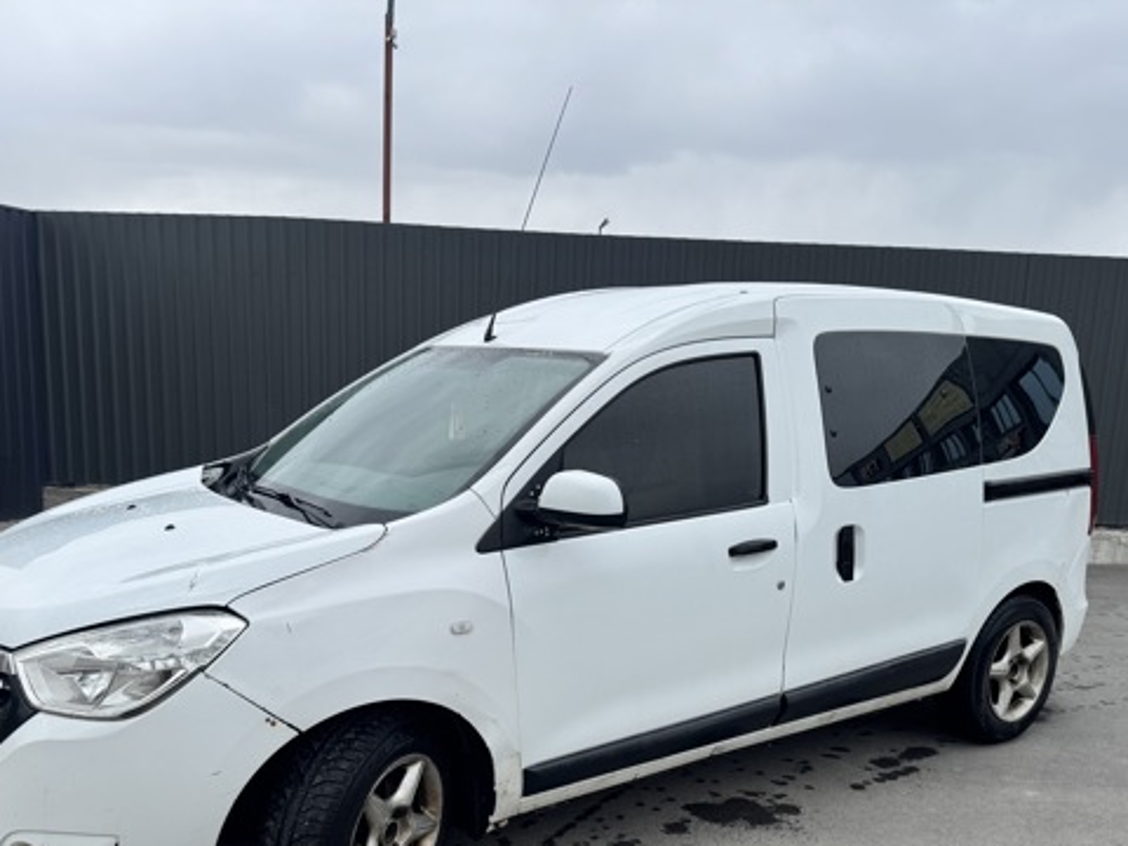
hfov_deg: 56.8
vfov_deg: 43.6
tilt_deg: -11.6
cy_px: 562
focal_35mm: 32
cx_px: 583
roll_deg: -2.4
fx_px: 1043
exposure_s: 1/2415
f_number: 1.78
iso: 80
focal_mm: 6.76
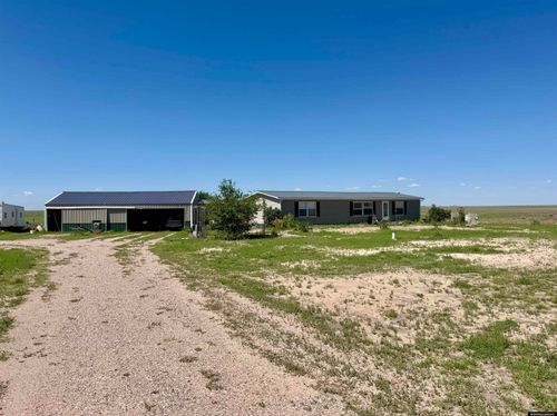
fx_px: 386
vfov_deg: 56.7
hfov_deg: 71.6
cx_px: 278
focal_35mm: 24
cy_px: 208
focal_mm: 6.76
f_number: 1.78
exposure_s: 1/8130
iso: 80
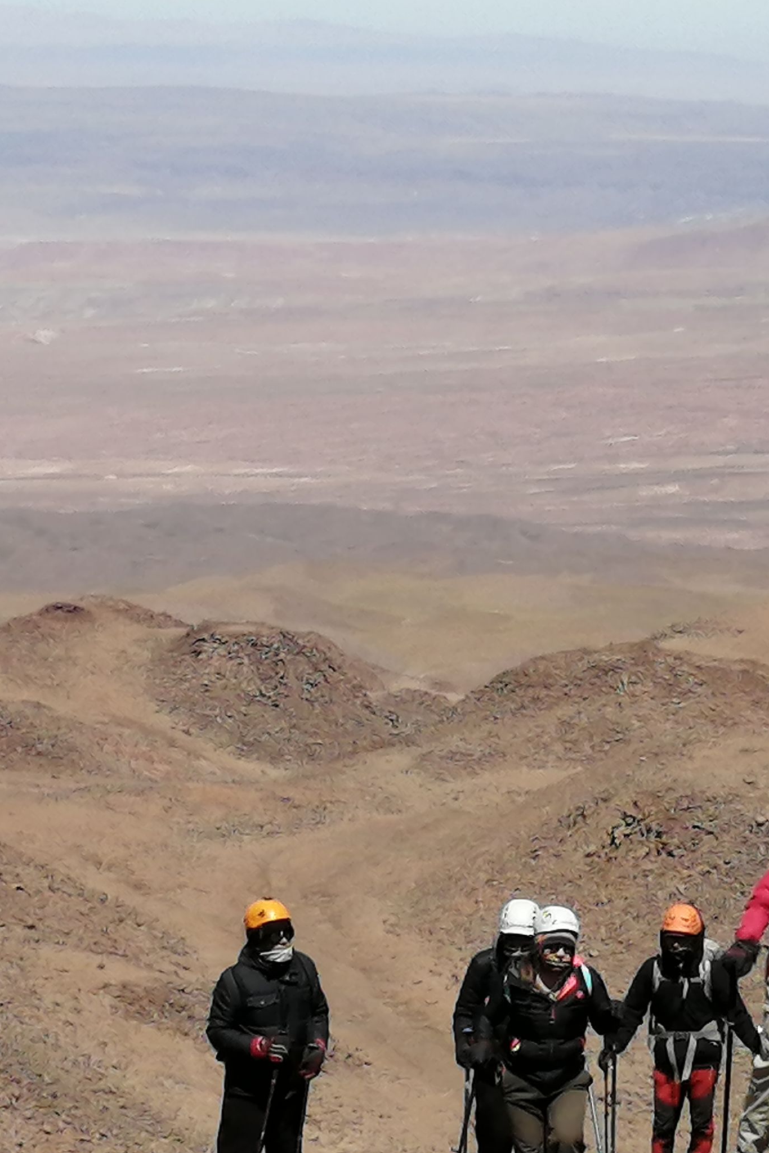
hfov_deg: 8.9
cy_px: 593
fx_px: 4934
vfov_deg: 13.3
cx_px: 431
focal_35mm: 154
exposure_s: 1/2008
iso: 50
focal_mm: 3.62
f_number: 1.8
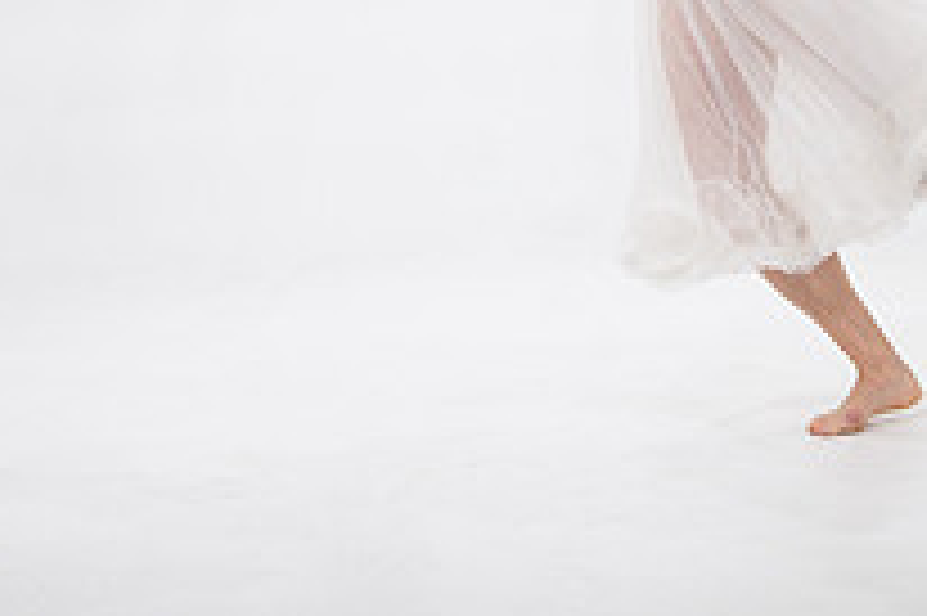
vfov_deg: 8.7
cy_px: -209
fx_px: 3988
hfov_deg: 13.2
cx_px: 738
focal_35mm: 155
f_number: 4
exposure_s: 1/500
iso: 400
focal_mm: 55
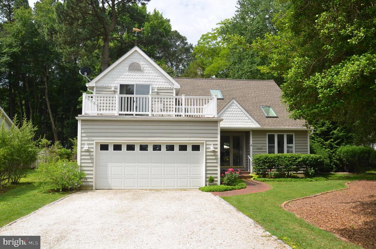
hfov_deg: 67.5
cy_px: 124
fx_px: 281
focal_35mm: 27
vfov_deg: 47.7
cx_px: 188
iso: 100
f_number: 8
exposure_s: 1/250
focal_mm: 18
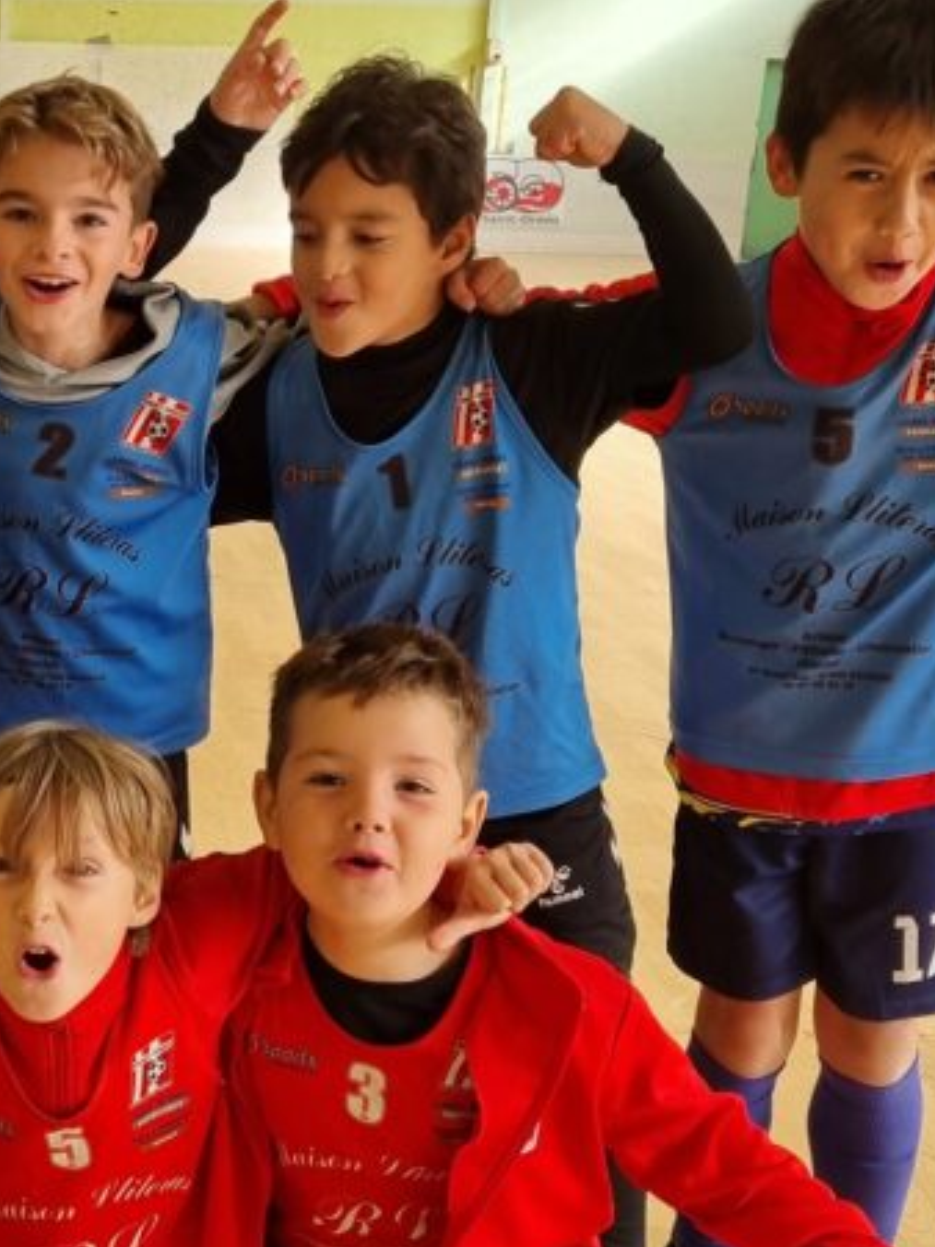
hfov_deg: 23.7
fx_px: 2126
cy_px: 658
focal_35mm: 59
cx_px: 0
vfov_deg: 32.7
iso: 50
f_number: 1.8
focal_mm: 5.4
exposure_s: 1/234
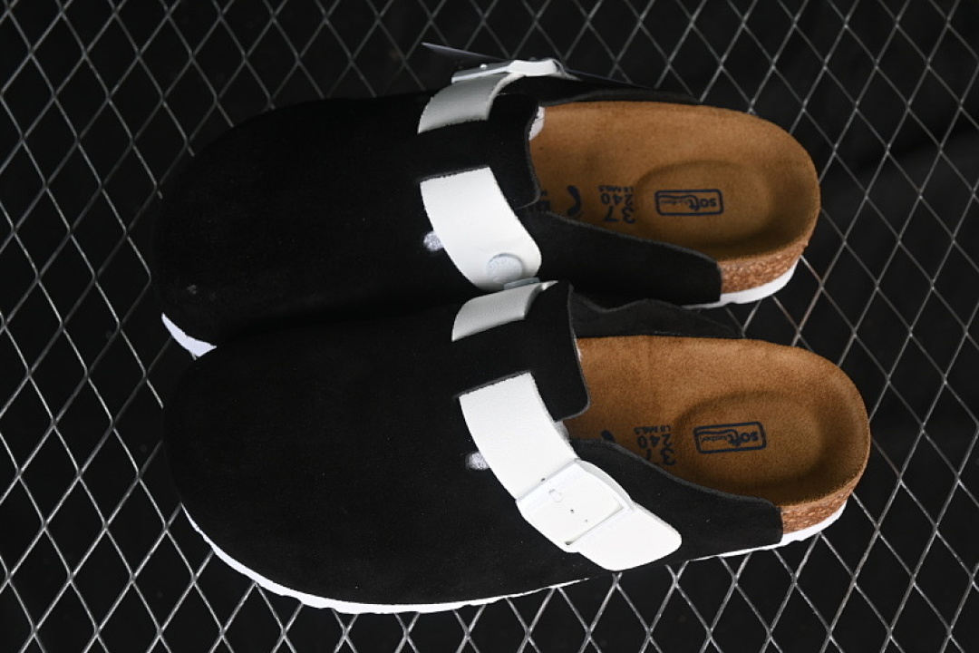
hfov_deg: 27.0
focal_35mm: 75
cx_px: 490
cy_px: 326
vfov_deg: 18.2
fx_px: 2039
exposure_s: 1/50
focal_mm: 50
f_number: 6.3
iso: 160
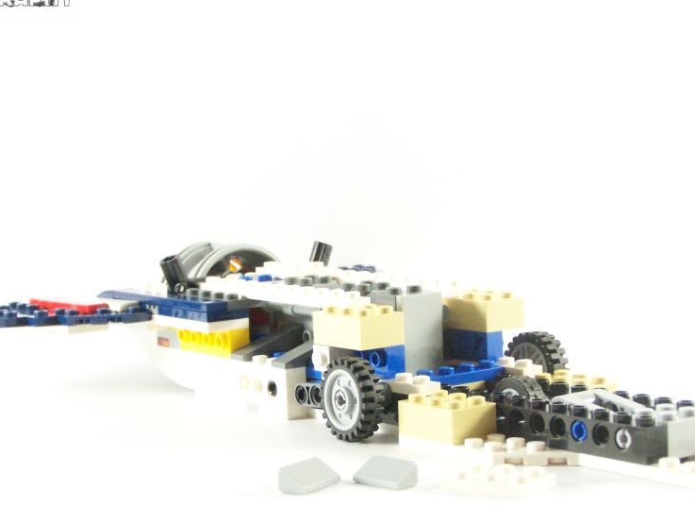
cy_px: 311
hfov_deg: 23.8
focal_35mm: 82
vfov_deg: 18.0
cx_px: 365
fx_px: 1647
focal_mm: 9.8
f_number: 3.6
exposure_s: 1/60
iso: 400
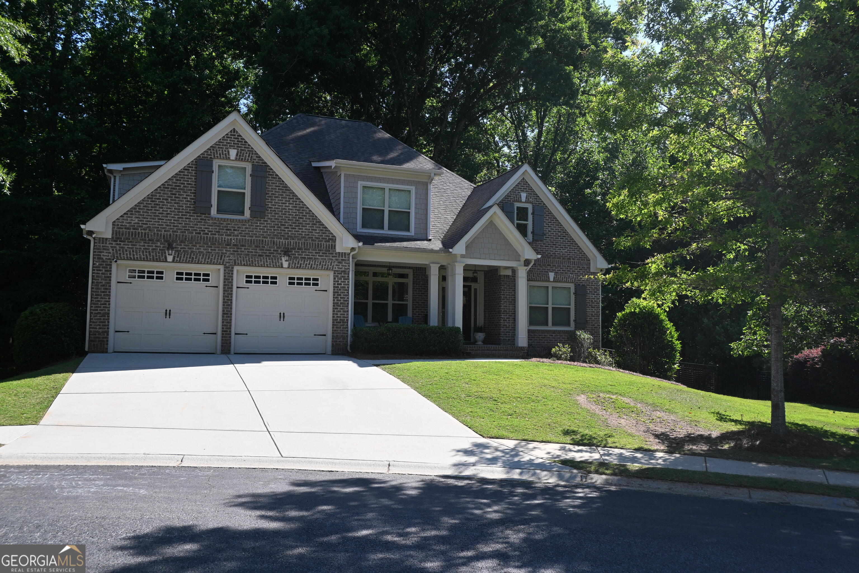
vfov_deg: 43.6
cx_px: 430
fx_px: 716
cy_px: 286
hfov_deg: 61.9
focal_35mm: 30
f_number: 5.6
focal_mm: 20
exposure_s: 1/250
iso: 100
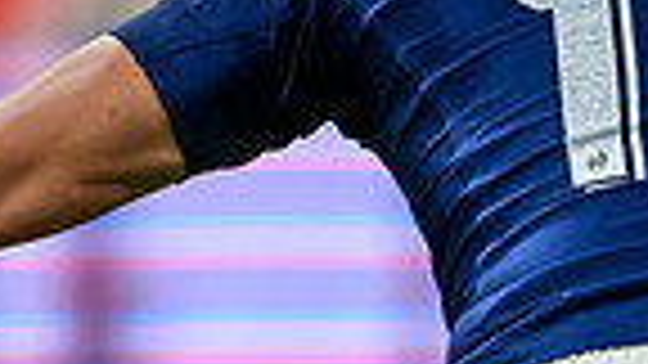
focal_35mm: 2787
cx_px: 2123
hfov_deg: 0.8
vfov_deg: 0.4
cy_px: 522
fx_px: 47887
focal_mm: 400
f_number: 2.8
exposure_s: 1/3200
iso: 3200
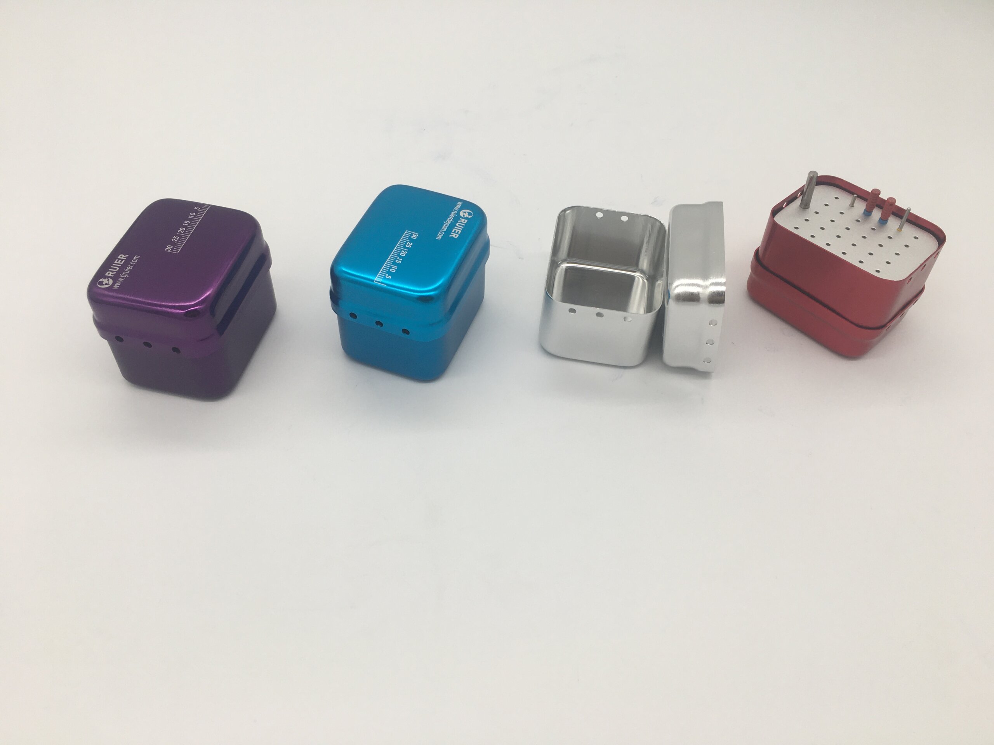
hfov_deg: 61.7
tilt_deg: -50.1
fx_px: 833
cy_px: 372
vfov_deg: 48.2
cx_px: 497
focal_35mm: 29
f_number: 2.2
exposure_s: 1/148
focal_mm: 4.15
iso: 25
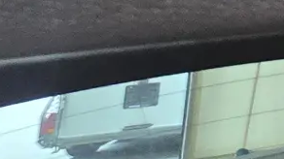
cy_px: -315
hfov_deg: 13.3
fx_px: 700
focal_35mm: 93
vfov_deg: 9.9
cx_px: 753
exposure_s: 1/60
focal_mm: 2.2
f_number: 2.2
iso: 250
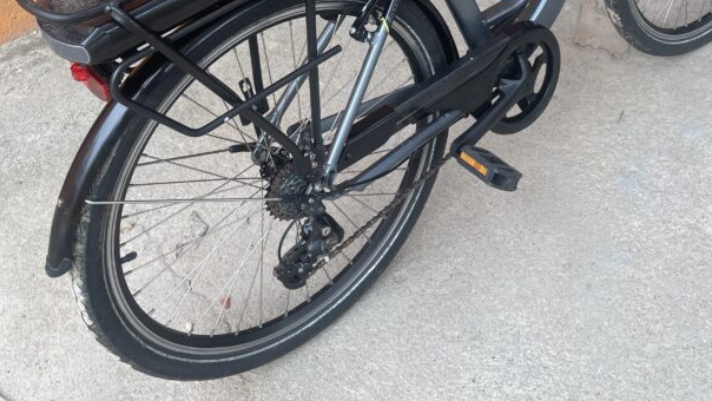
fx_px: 850
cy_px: -71
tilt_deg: -33.4
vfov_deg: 24.3
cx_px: 381
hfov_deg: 45.4
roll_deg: +3.9
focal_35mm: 45
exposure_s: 1/159
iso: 32
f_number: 1.6
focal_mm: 4.2
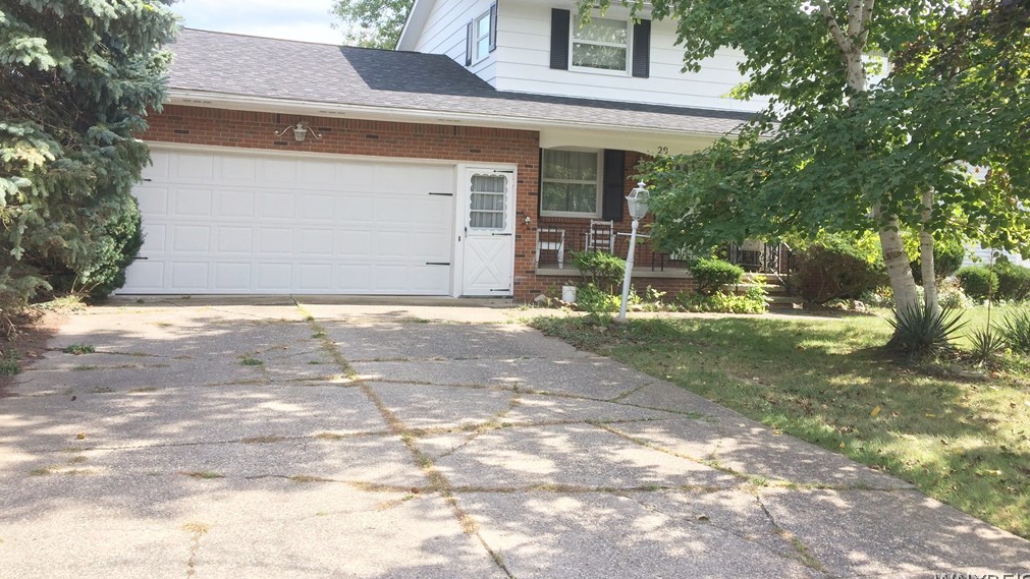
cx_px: 518
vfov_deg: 36.4
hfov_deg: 61.0
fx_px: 874
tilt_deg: -1.3
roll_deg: -1.4
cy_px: 208
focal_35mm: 32
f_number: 2.2
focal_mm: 4.15
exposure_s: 1/622
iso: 32
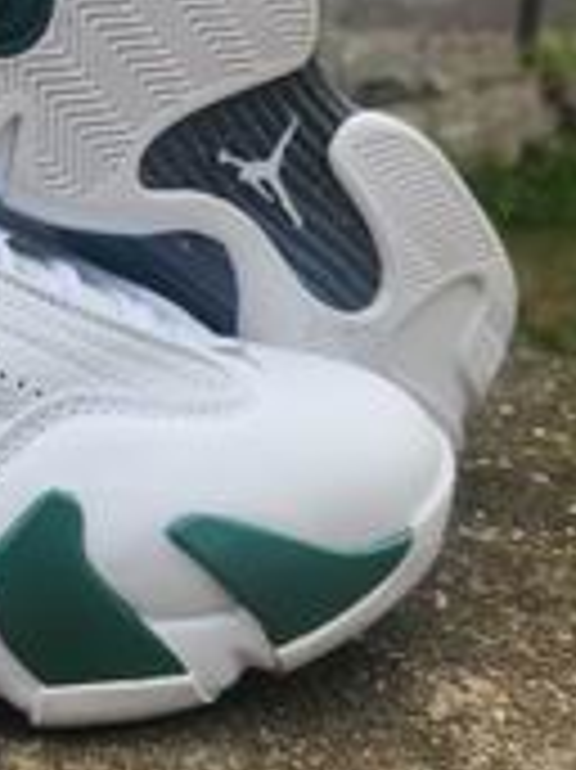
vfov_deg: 39.6
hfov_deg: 26.8
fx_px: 1044
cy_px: 212
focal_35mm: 47
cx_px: -140
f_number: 1.8
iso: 20
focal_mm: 5.4
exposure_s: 1/465
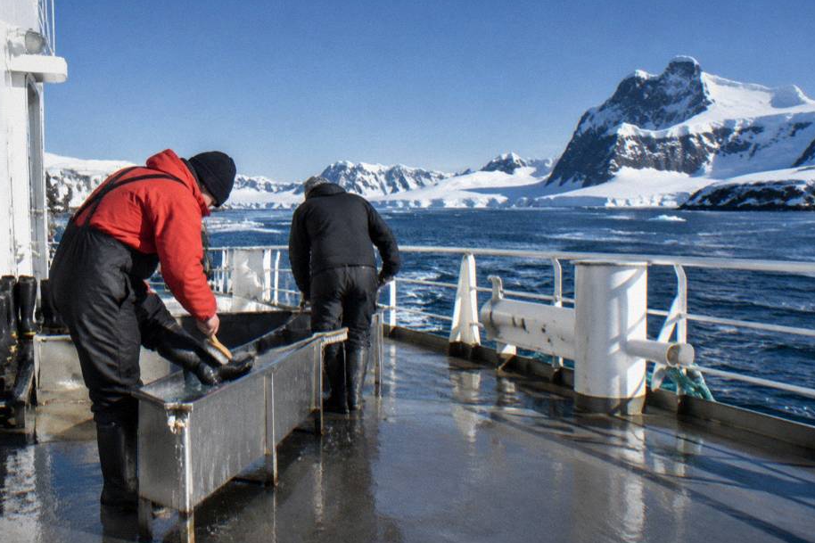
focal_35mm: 70
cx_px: 396
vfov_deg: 19.4
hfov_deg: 28.8
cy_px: 289
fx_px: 1584
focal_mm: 64
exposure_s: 1/500
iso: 320
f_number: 7.1
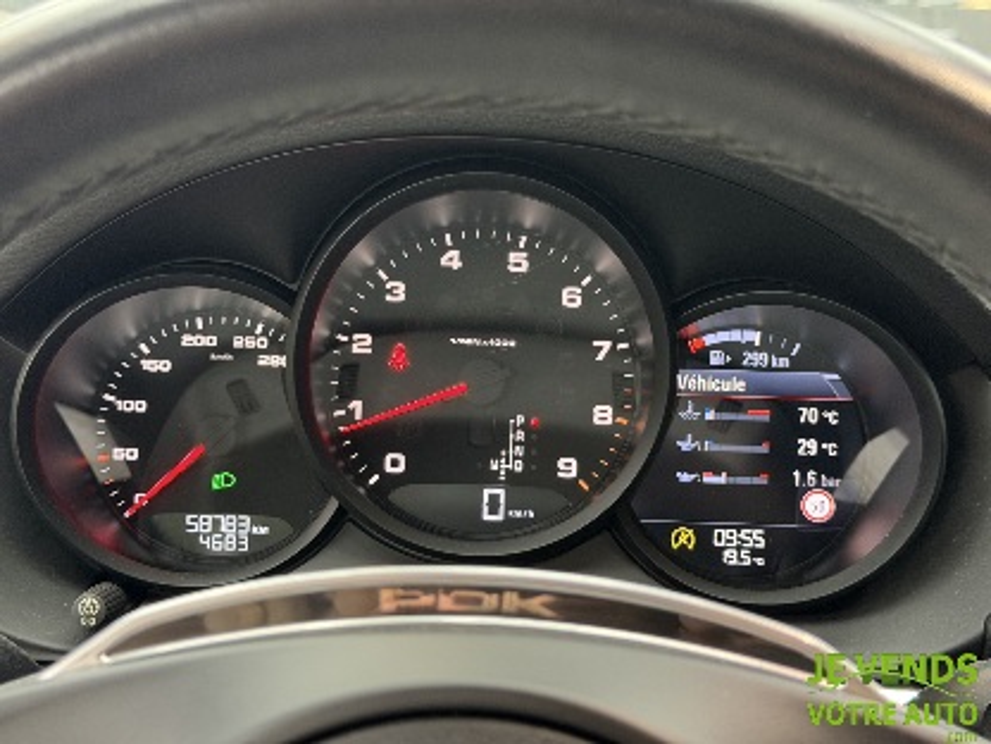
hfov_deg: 39.7
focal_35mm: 48
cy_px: 372
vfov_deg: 30.3
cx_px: 496
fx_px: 1374
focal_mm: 6.76
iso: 640
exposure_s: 1/30
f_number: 1.78
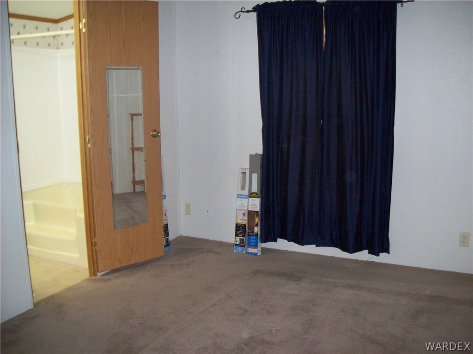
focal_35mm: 36
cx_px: 236
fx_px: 492
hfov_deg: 51.4
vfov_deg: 39.6
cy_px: 177
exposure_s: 1/64
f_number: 2.7
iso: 200
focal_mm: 6
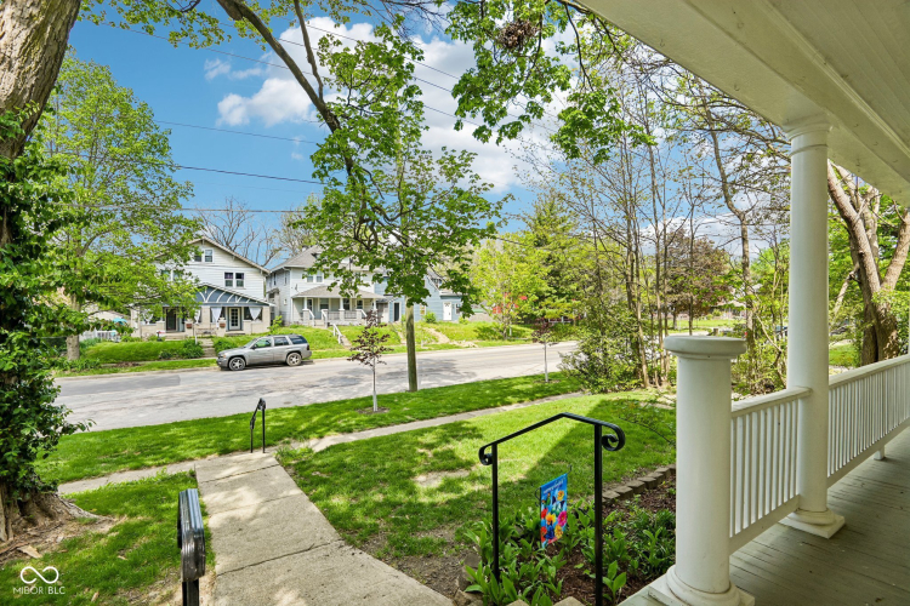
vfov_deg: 73.7
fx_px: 404
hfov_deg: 96.7
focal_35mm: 16
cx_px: 455
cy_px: 303
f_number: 8
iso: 100
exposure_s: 1/160
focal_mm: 16
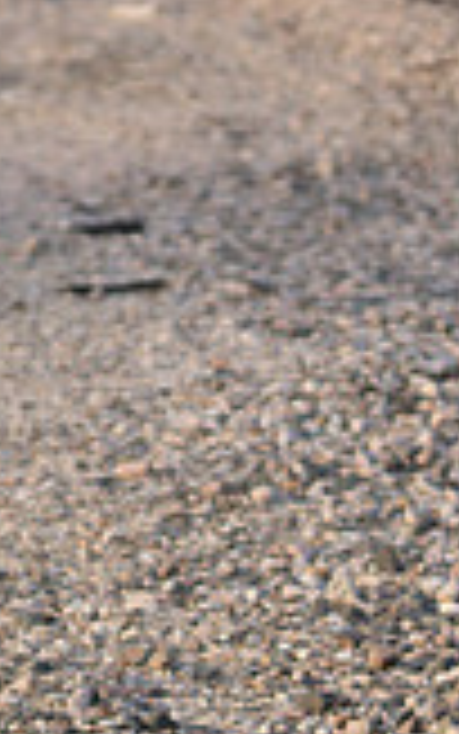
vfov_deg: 6.4
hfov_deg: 4.0
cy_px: -44
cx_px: -243
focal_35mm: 327
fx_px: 6539
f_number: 2.8
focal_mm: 70
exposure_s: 1/250
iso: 80
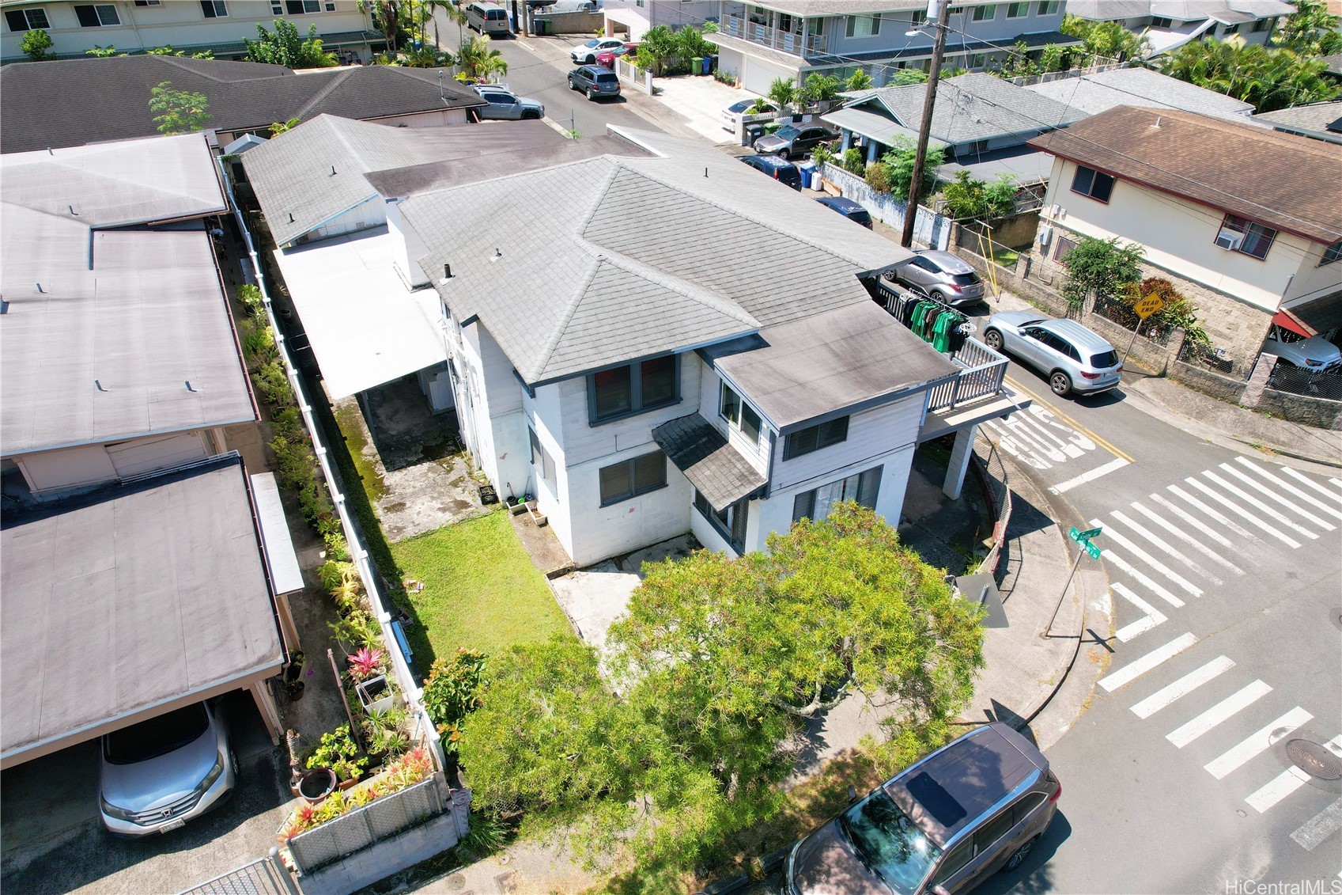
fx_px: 820
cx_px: 671
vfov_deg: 57.2
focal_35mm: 22
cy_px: 448
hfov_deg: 78.6
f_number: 2.8
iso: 150
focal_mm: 8.38
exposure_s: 1/1600
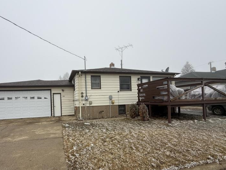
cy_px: 98
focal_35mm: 19
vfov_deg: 68.3
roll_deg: +2.3
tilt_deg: +2.2
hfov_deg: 83.5
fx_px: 124
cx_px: 89
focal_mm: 2.22
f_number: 2.2
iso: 50
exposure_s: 1/1368
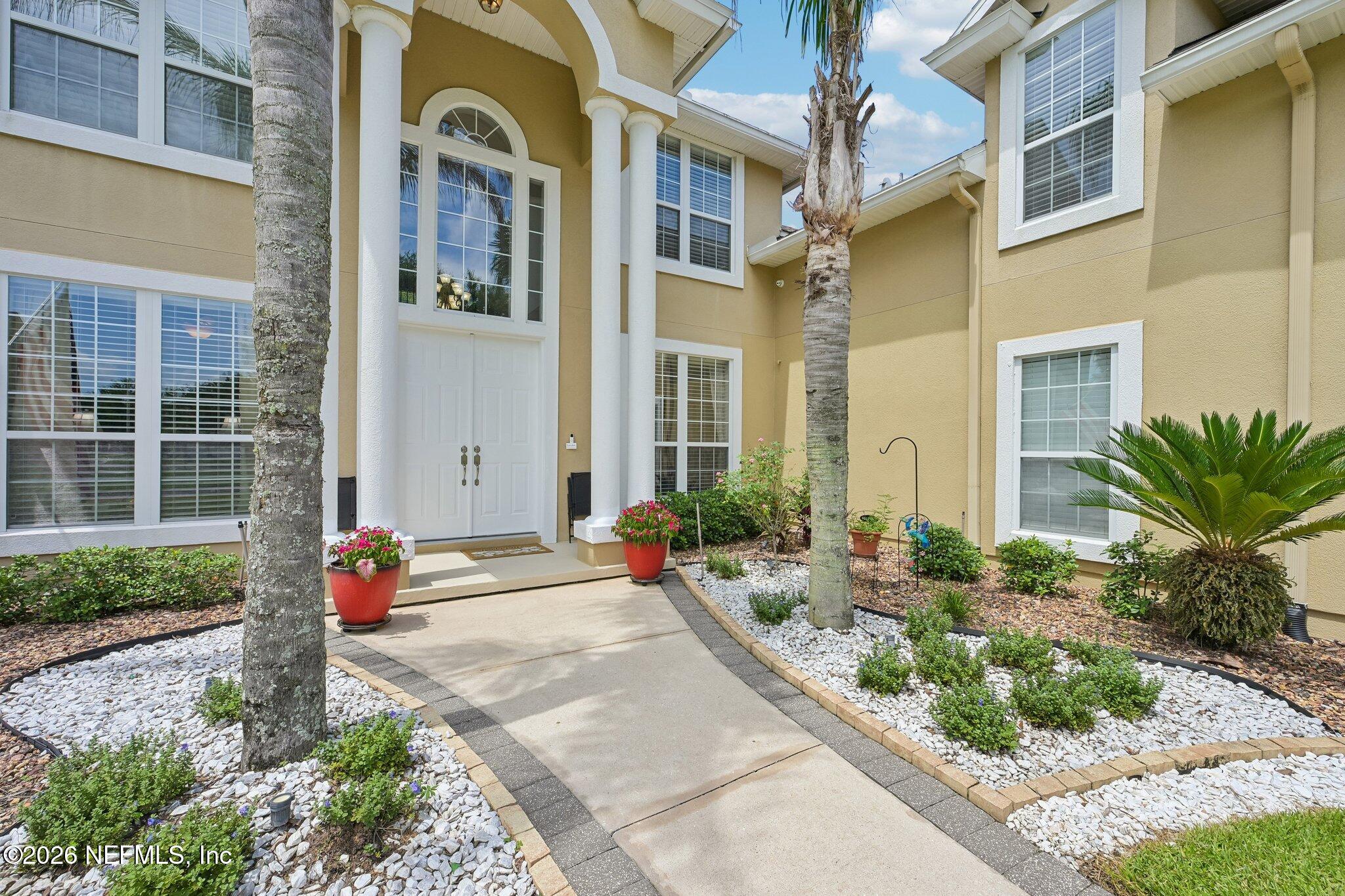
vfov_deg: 81.2
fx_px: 523
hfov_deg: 104.3
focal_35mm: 14
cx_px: 672
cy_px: 448
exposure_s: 1/180
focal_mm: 14
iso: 100
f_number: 8
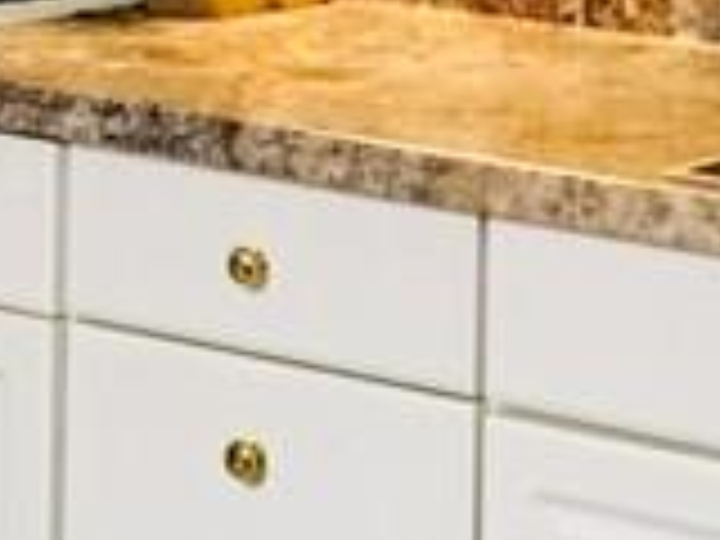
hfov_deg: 10.6
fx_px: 3869
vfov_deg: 7.7
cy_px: -436
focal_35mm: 186
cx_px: 688
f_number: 2.2
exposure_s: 1/24
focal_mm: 4.15
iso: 200
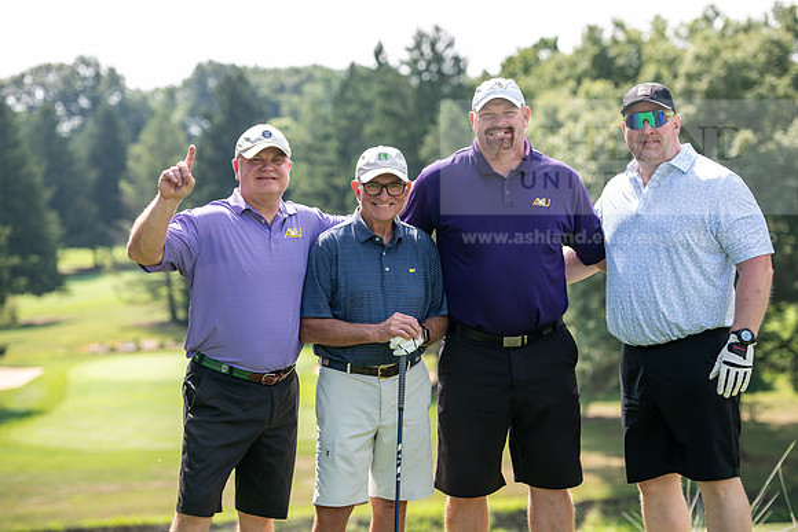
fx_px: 2328
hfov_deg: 19.5
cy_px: 266
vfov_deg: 13.0
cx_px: 399
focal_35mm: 105
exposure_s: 1/500
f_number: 3.5
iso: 200
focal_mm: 105
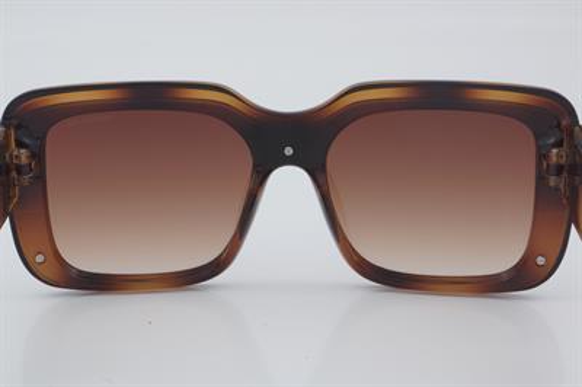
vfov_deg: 16.5
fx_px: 1333
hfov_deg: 24.6
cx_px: 291
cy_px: 194
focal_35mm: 82
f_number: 32
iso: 100
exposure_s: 1/4
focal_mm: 55
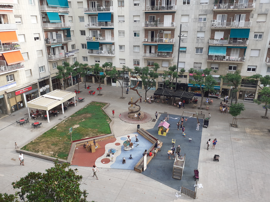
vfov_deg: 51.4
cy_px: 101
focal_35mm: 27
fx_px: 211
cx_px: 135
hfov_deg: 65.3
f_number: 1.9
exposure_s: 1/453
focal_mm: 3.6
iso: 40
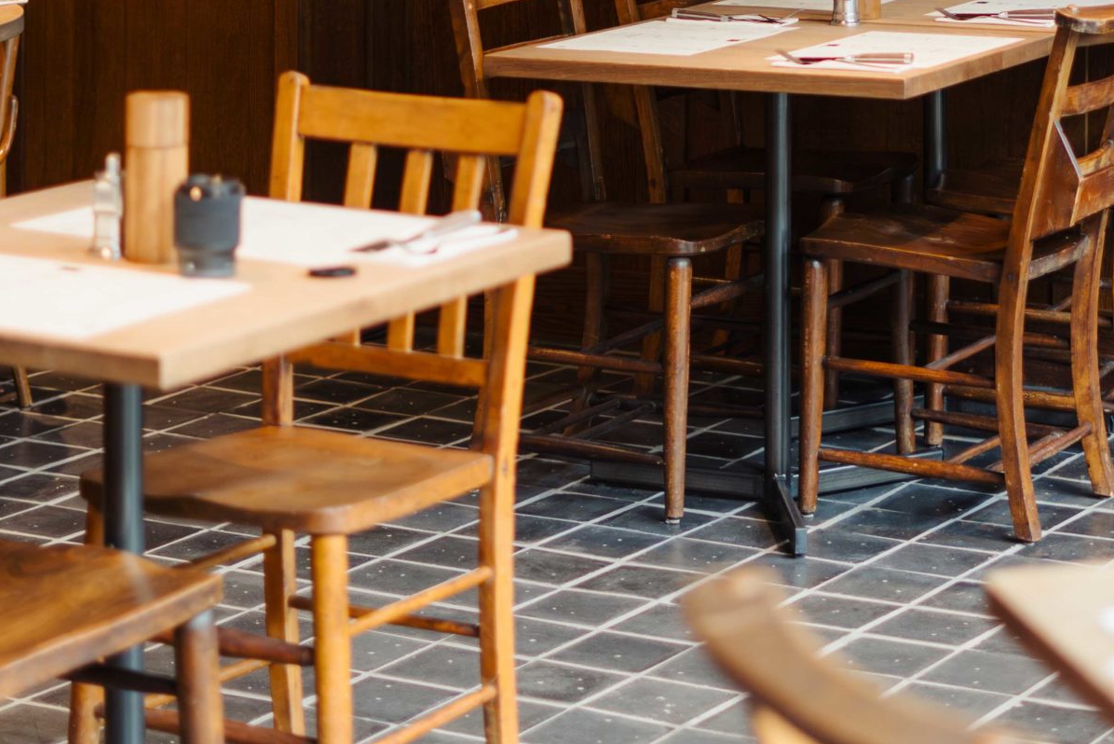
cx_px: 719
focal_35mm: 107
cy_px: 32
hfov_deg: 19.1
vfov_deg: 12.7
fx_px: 3312
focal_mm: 50
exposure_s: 1/500
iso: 640
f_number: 1.8
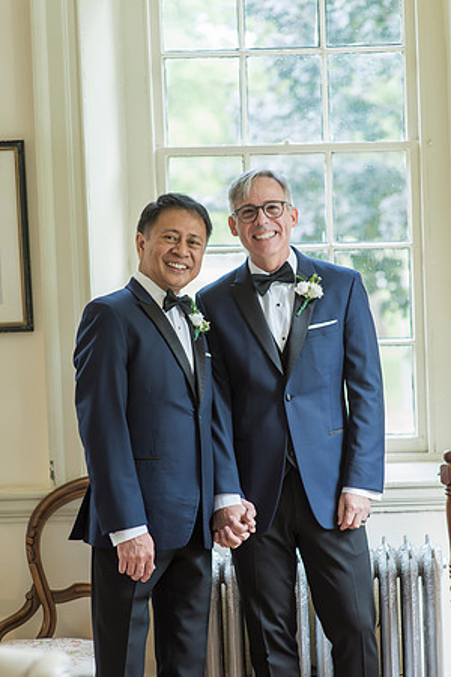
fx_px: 1597
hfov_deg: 16.1
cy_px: 338
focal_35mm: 85
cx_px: 226
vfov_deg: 23.9
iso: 500
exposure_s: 1/100
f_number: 2.8
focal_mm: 85
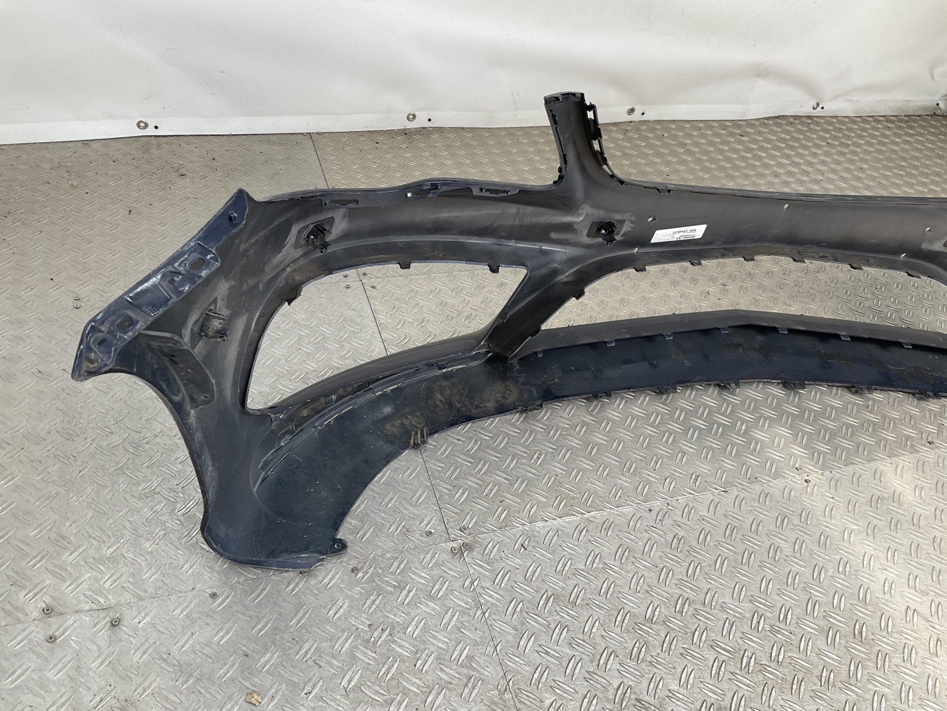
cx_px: 474
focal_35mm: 29
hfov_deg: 61.7
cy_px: 356
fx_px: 793
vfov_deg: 48.2
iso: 16
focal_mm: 3
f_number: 1.8
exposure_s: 1/142
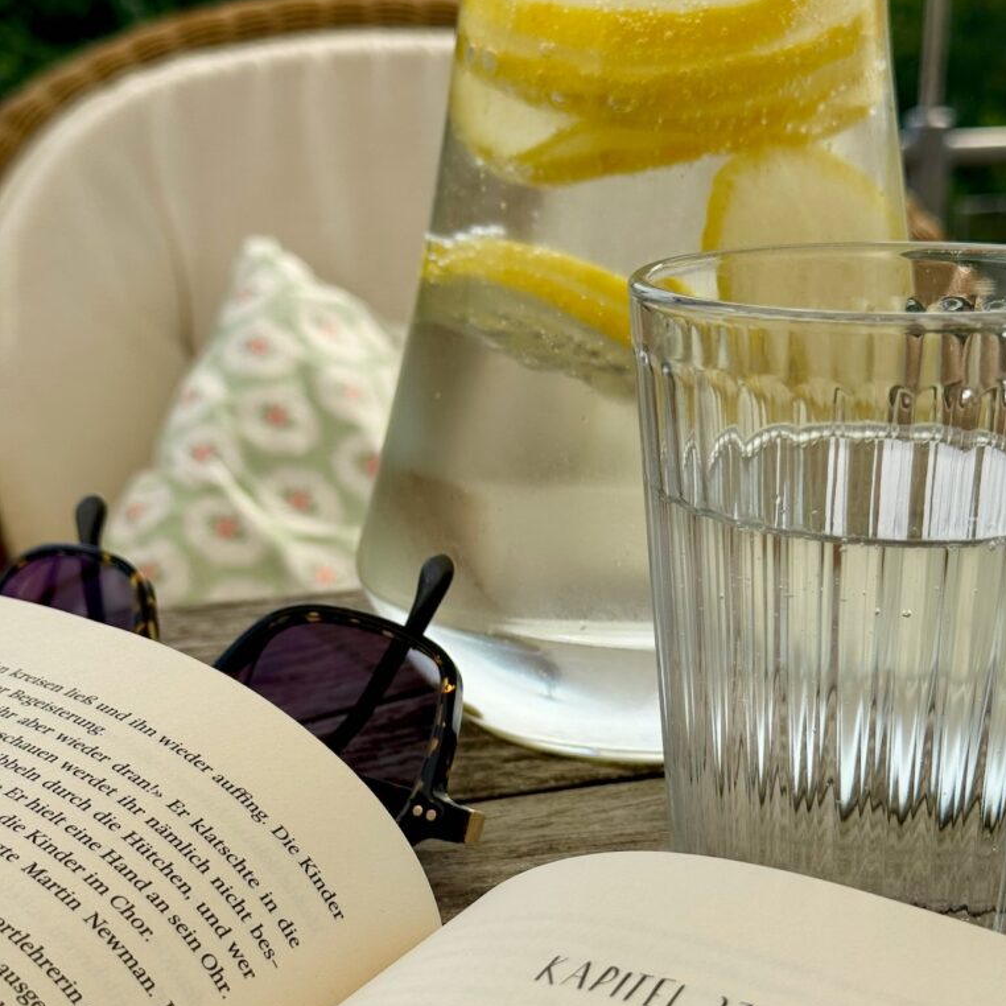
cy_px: 630
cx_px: 506
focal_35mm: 57
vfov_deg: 29.9
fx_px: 1874
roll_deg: +0.1
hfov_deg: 30.0
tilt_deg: -18.4
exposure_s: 1/3817
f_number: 1.78
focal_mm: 6.76
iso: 64
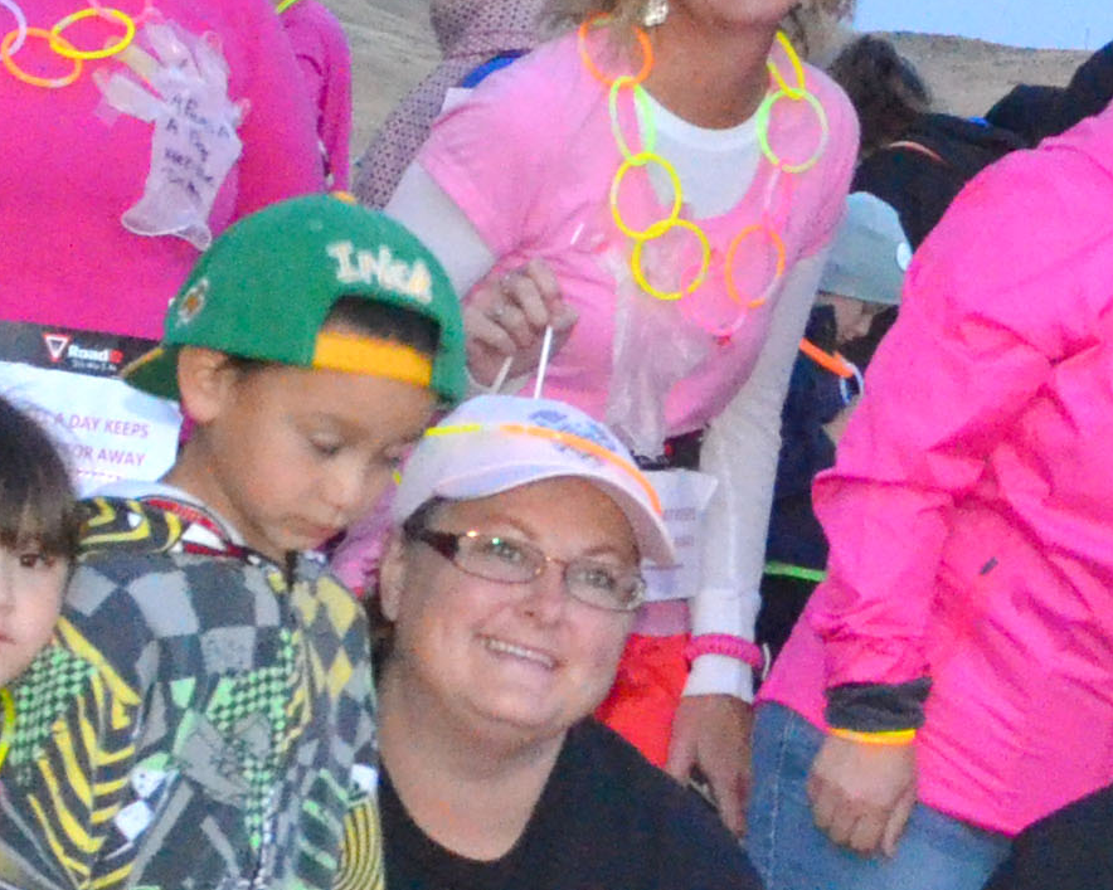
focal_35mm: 188
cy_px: 697
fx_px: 6192
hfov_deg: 10.2
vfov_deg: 8.2
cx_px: 1104
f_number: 8
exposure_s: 1/80
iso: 5000
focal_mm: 24
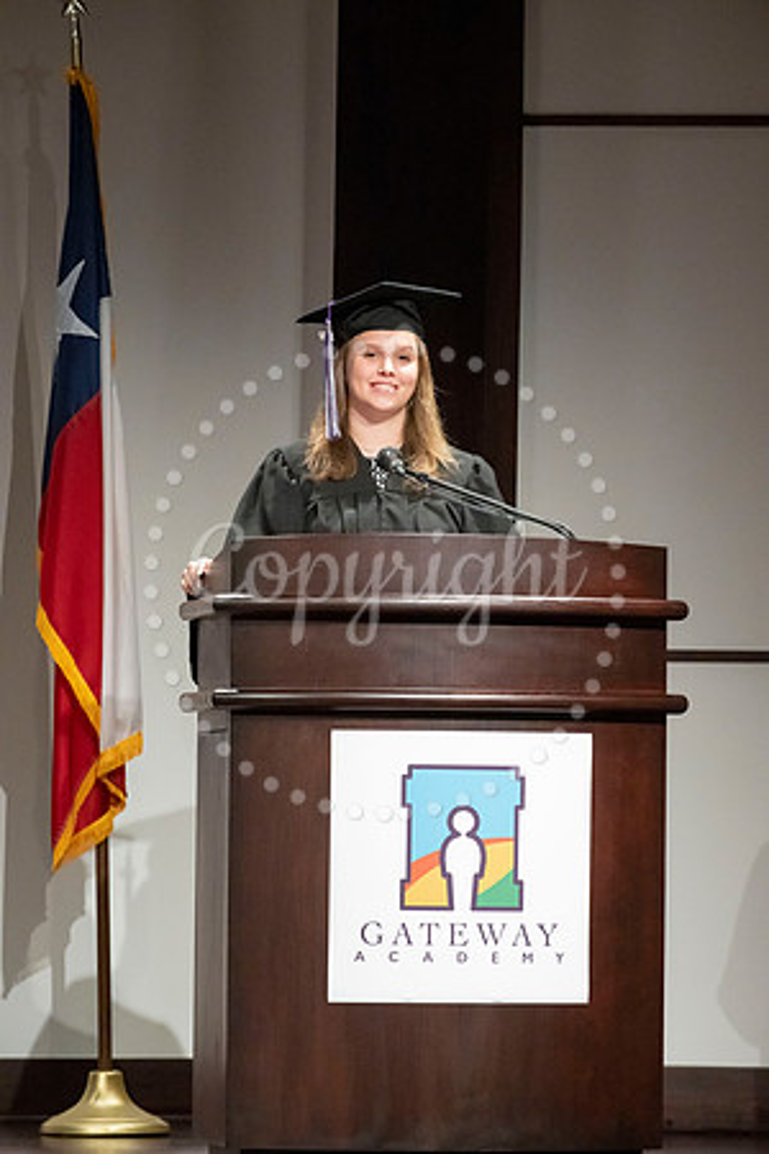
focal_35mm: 200
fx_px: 6408
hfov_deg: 6.9
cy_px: 577
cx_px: 384
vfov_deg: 10.3
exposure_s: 1/200
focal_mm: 200
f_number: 8
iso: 6400
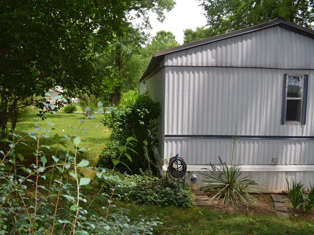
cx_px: 136
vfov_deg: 46.8
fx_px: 272
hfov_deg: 59.7
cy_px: 118
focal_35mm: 30
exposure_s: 1/200
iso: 100
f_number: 5
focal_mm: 18
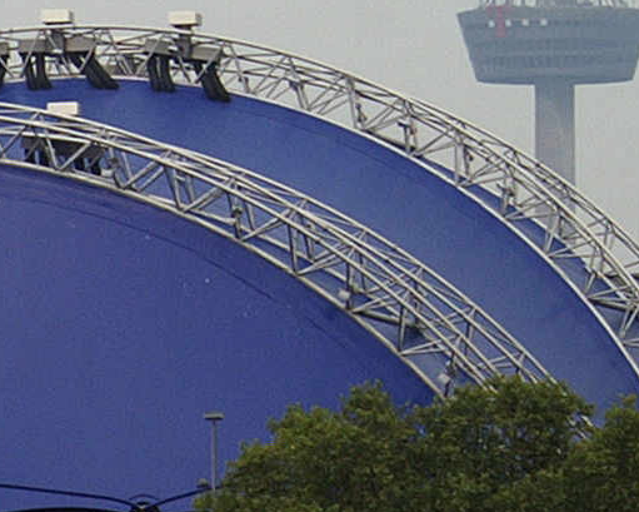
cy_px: 789
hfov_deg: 3.3
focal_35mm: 580
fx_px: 10971
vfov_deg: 2.7
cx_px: -715
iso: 100
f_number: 10
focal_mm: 70
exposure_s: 1/125
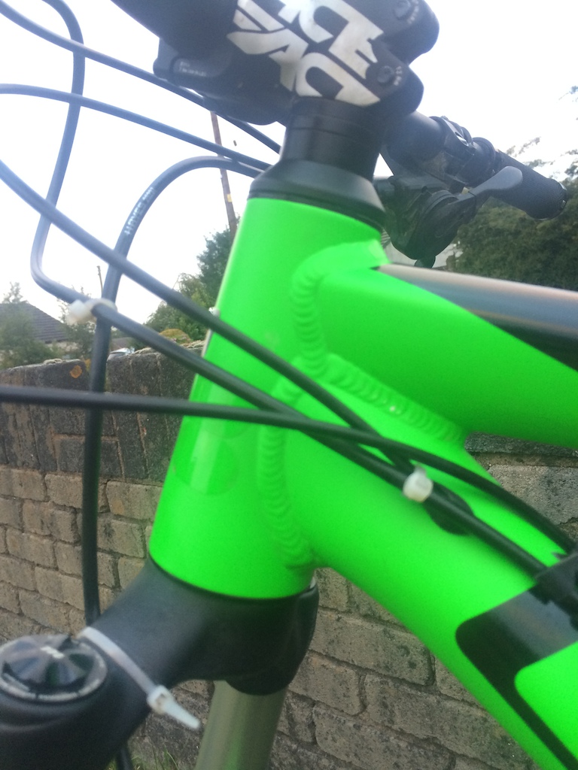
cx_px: 289
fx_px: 646
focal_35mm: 29
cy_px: 385
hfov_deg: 48.2
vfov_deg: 61.7
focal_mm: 4.15
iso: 80
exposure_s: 1/30
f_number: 2.2
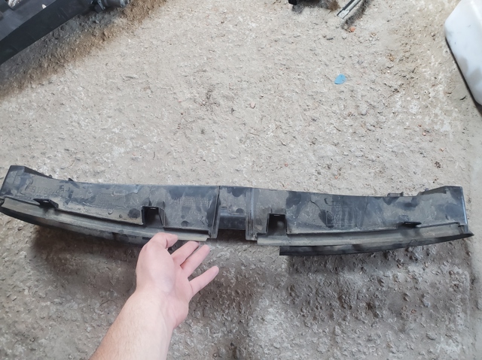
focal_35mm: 26
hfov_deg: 67.3
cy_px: 180
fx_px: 362
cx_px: 241
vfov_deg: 53.0
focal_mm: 4.3
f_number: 2.4
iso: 250
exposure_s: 1/60
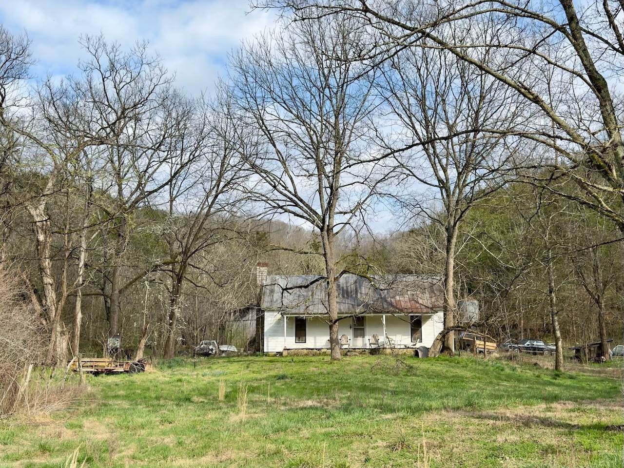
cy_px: 234
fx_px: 757
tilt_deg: +9.5
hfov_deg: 44.8
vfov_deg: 34.3
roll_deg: +1.2
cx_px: 312
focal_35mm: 42
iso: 64
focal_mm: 6.76
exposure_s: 1/3135
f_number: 1.78
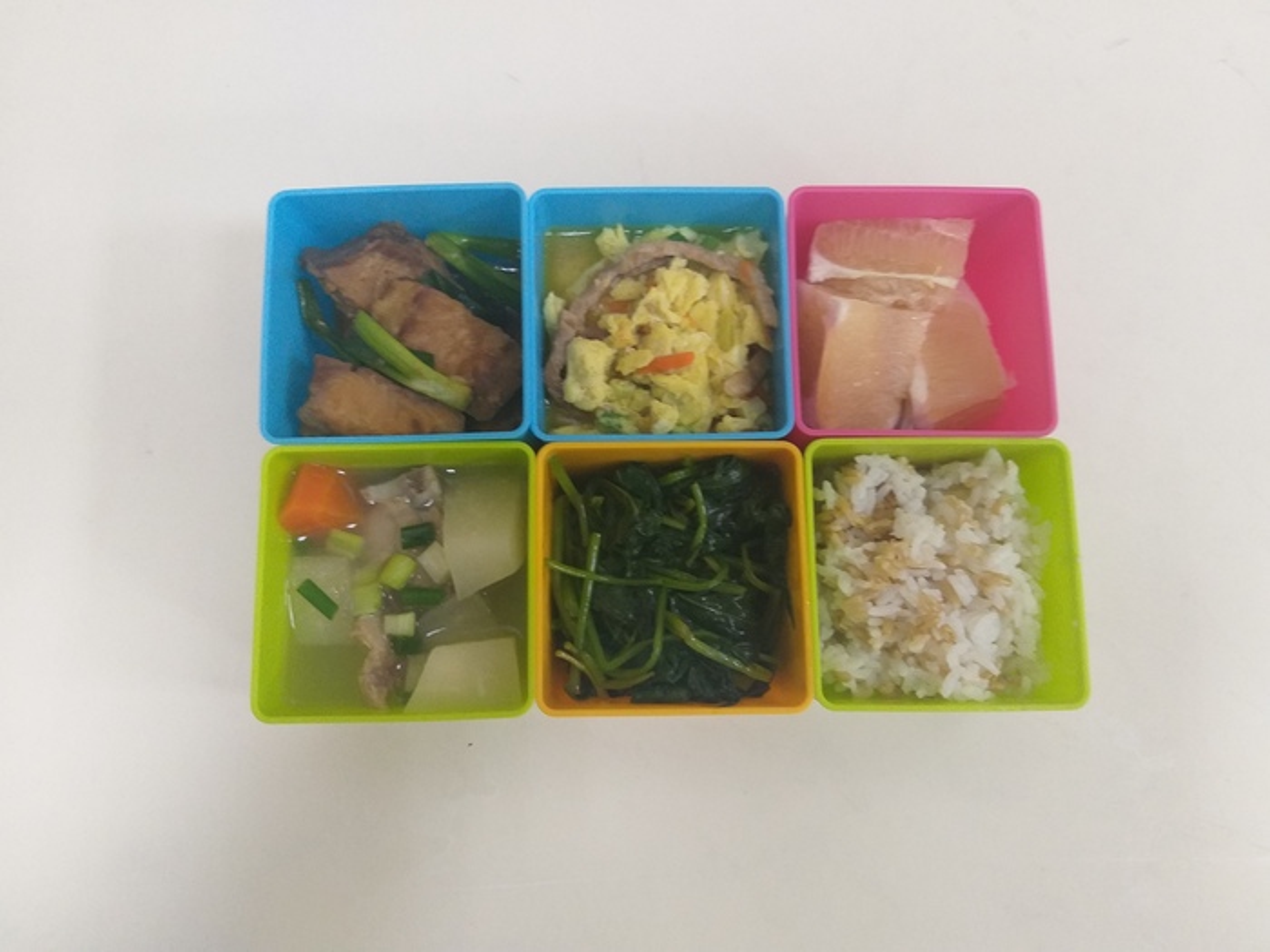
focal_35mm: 26
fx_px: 954
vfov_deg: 53.1
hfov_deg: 67.3
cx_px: 635
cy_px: 476
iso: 160
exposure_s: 1/60
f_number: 1.7
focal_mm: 3.93
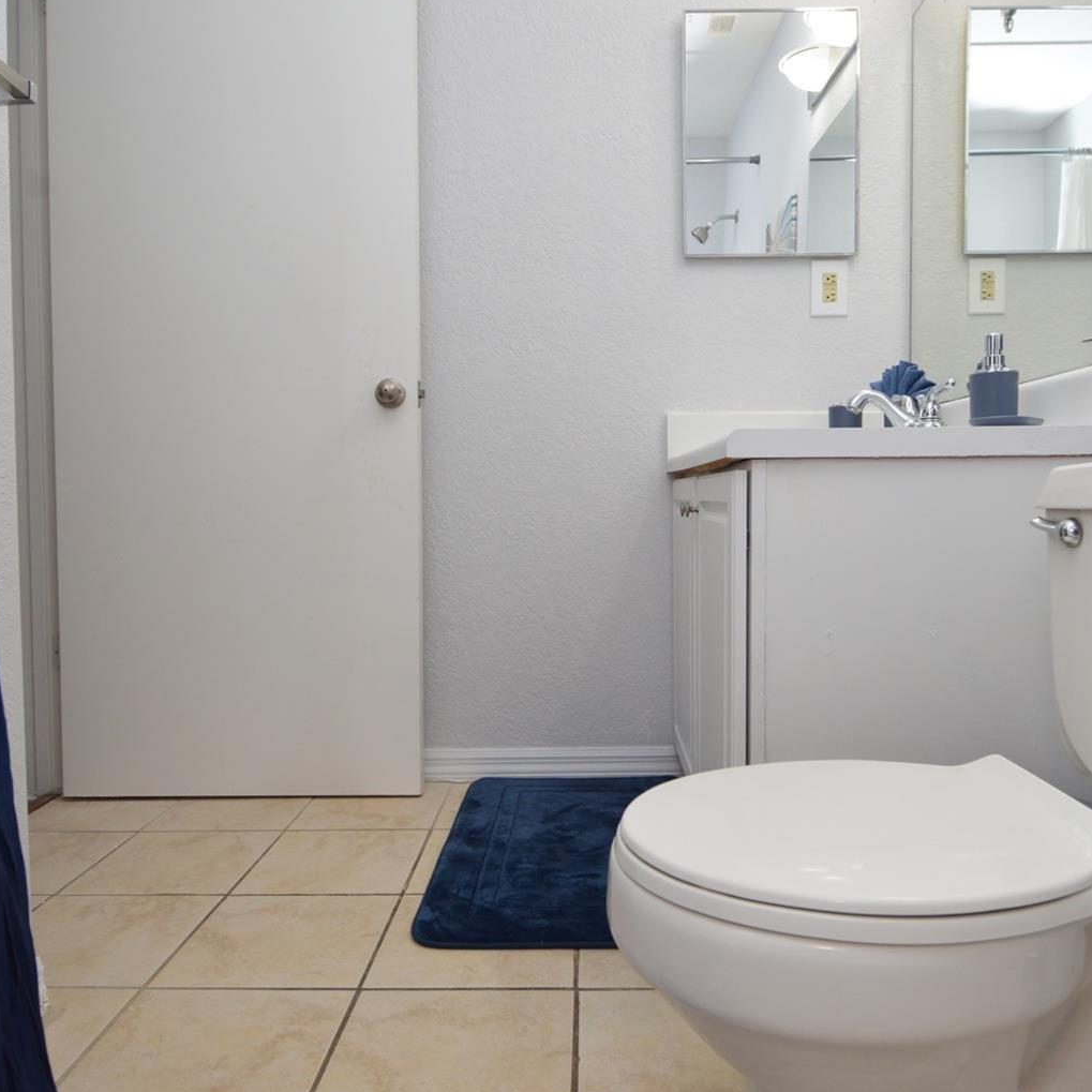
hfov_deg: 65.0
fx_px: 857
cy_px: 541
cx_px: 570
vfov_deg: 65.0
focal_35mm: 24
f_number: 4
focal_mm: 12
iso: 400
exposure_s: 1/60
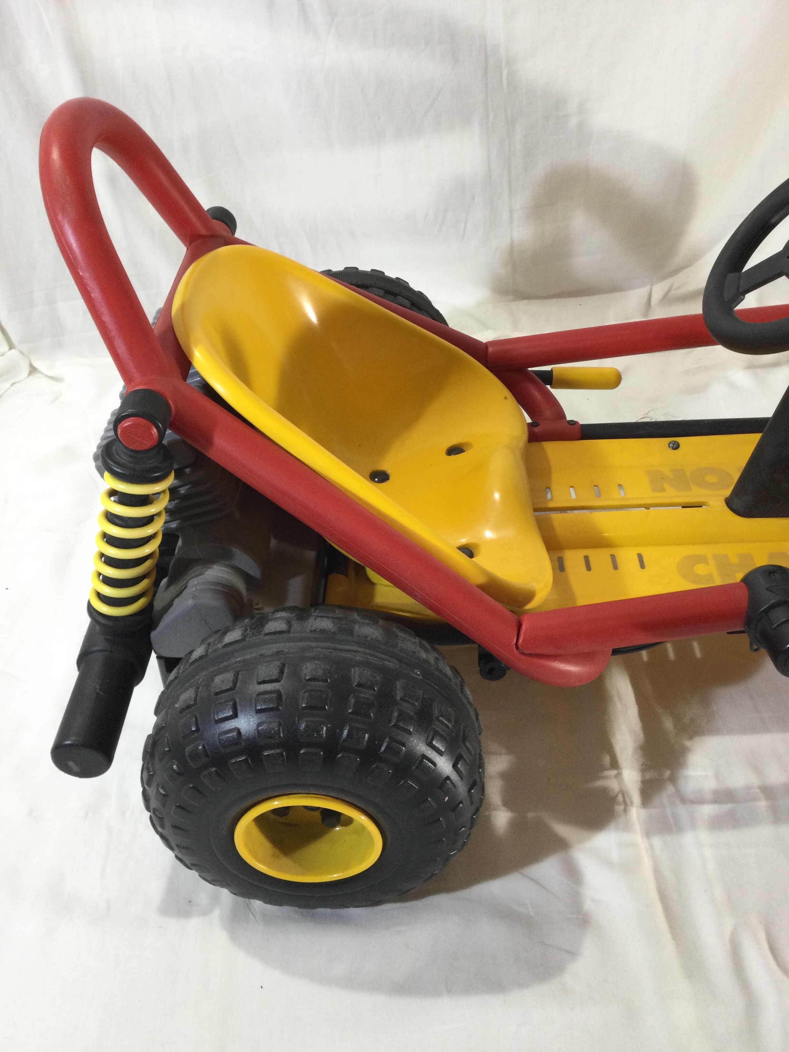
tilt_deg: -36.6
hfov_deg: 45.4
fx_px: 942
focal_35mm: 31
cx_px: 394
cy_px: 526
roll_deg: +7.2
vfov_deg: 58.4
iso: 80
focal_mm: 3.3
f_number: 2.4
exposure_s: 1/33
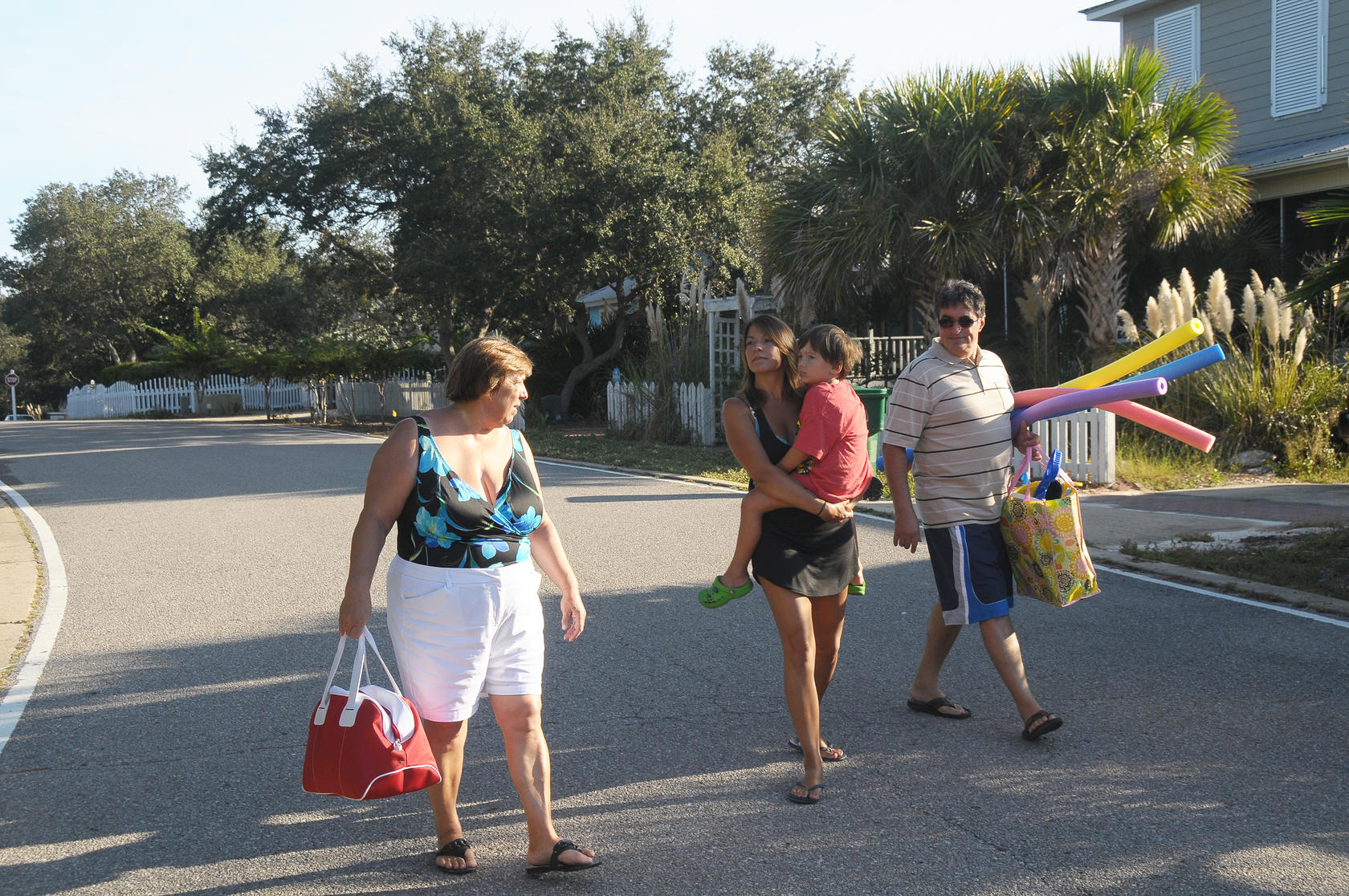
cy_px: 448
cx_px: 674
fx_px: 1740
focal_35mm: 46
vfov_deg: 28.9
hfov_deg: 42.4
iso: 200
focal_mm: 31
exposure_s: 1/200
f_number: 7.1
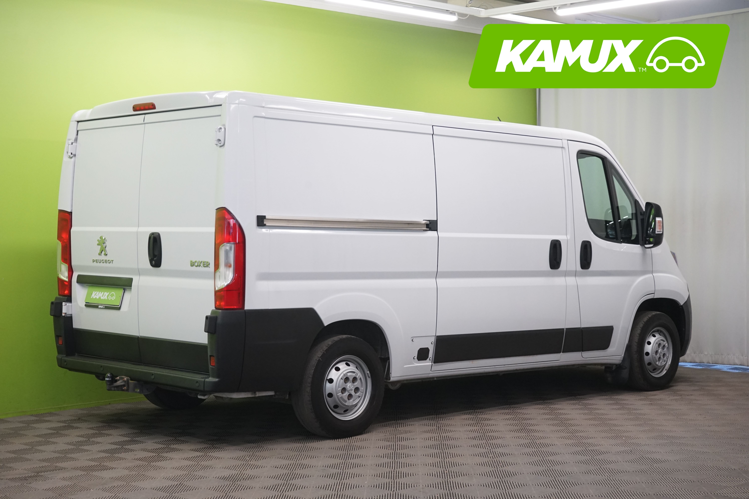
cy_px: 250
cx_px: 374
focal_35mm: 58
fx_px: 1207
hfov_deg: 34.5
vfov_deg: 23.4
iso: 2000
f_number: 9
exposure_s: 1/25
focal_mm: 58
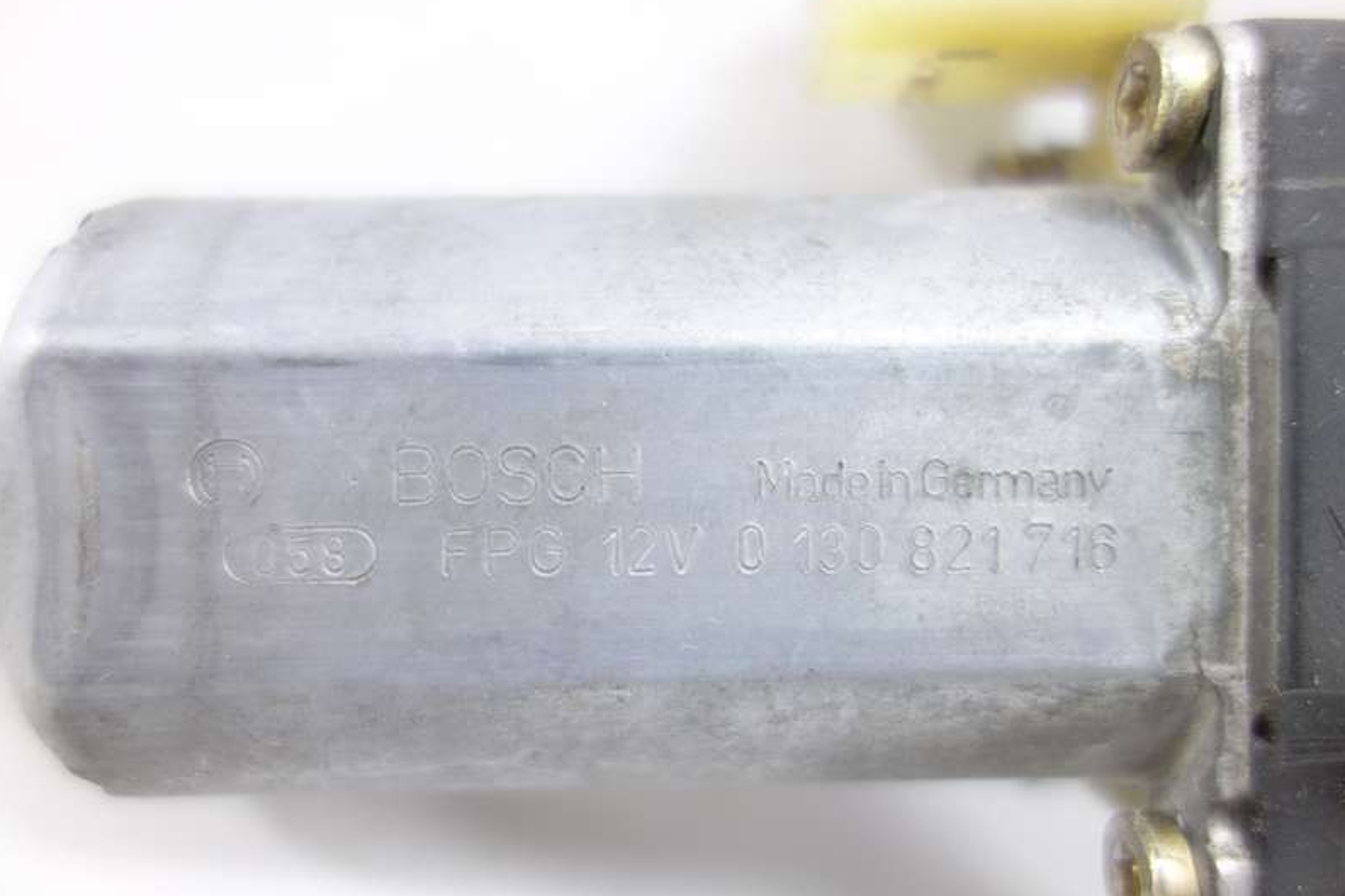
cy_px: 440
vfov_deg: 45.0
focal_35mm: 29
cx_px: 688
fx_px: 1083
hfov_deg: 63.7
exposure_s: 1/40
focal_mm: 10.4
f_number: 1.8
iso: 125
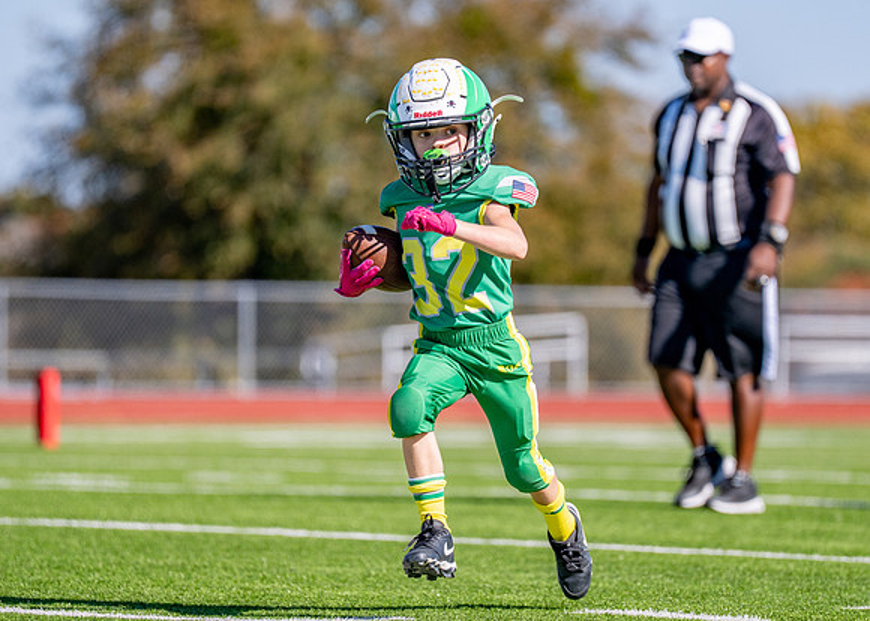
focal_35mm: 304
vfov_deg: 4.7
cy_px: 328
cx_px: 498
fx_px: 7505
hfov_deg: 6.6
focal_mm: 200
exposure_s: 1/4000
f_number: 2.8
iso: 160
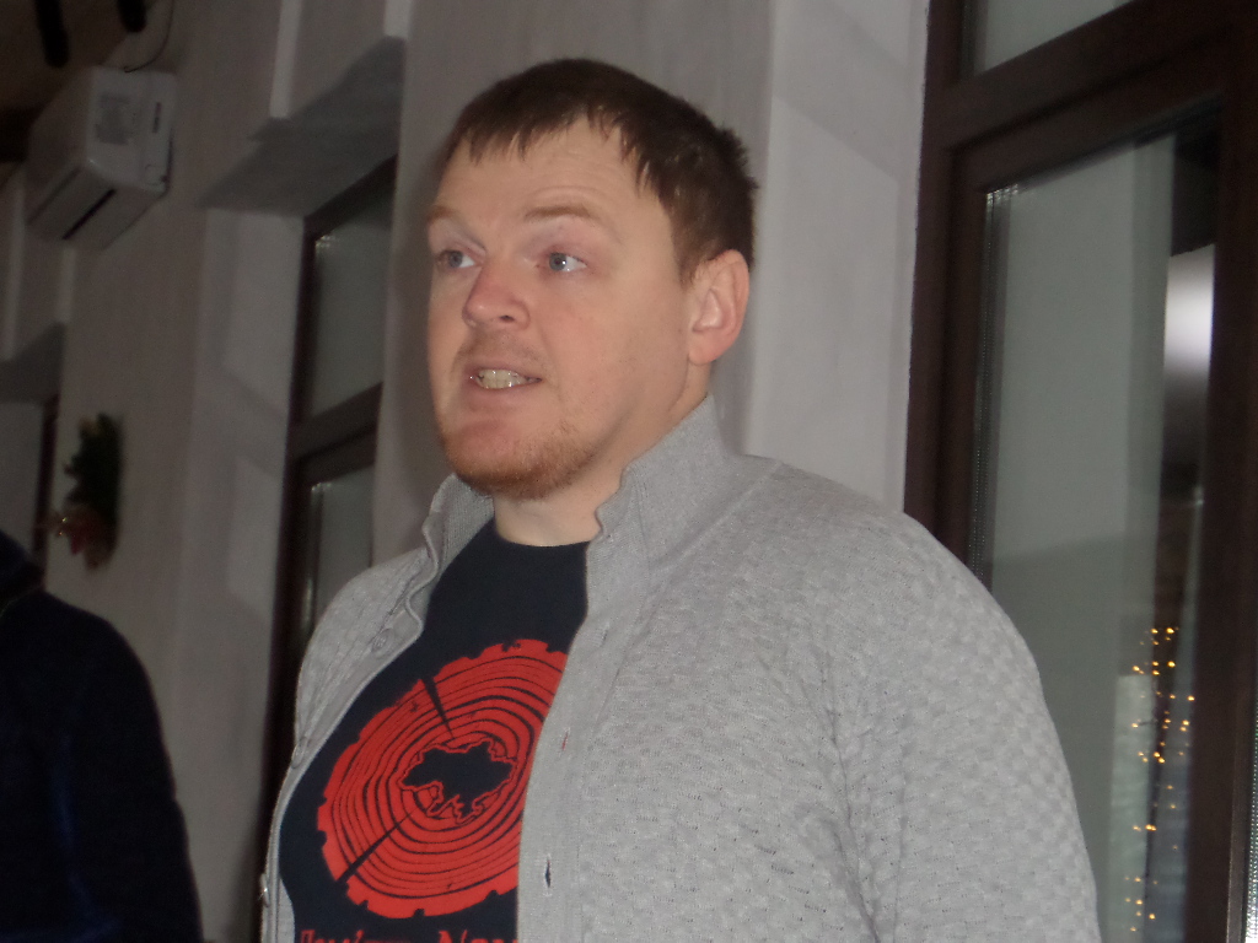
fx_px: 3780
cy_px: 472
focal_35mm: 104
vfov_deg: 14.2
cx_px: 629
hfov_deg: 18.9
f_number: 4.4
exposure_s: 1/30
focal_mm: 17
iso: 480
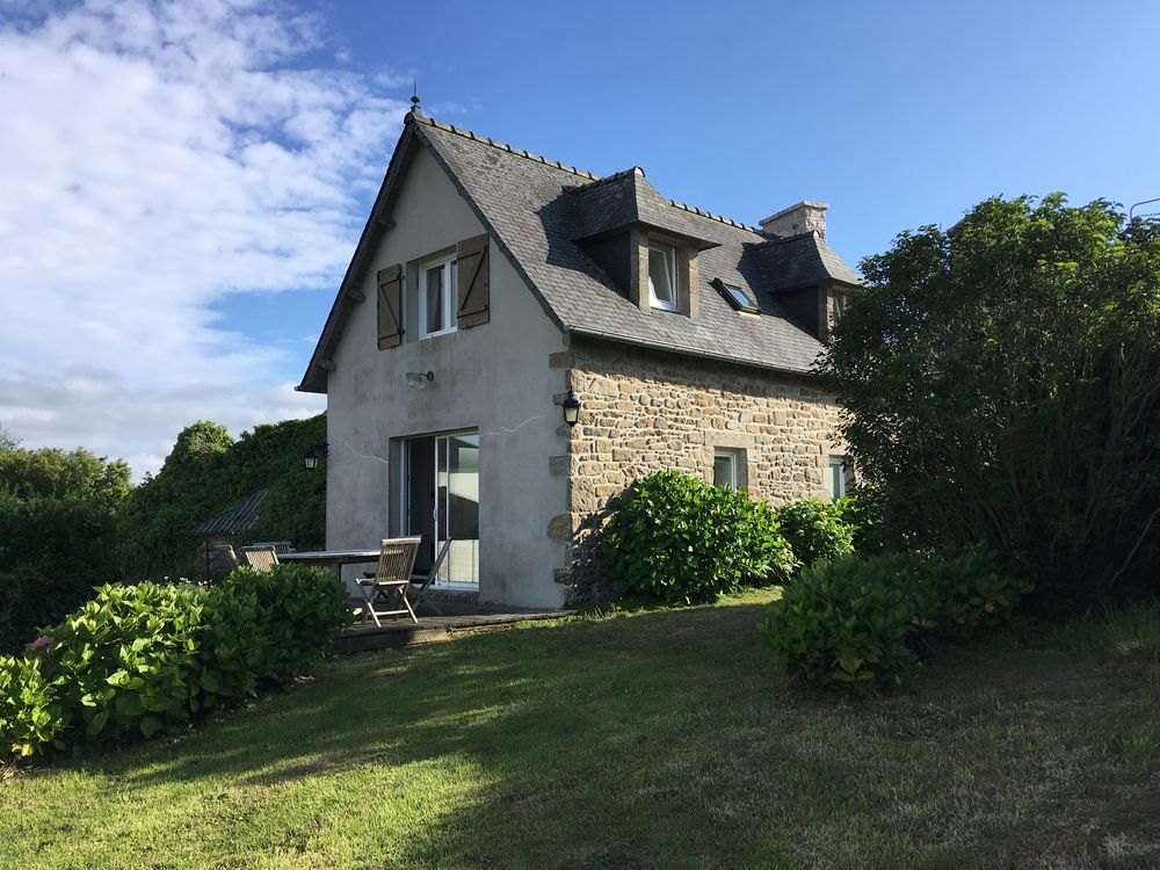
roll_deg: +1.1
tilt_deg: +5.3
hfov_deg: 61.7
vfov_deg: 48.2
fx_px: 972
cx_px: 580
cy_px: 435
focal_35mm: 29
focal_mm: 4.15
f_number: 2.2
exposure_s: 1/1304
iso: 25
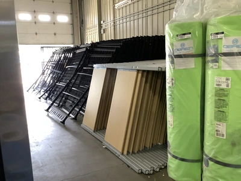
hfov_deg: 58.4
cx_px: 120
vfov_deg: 45.4
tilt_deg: -9.7
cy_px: 90
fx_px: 216
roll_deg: +0.9
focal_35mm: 31
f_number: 2.4
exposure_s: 1/60
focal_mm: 3.3
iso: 160
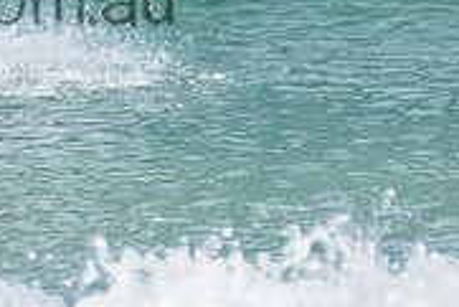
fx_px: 44902
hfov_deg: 0.6
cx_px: -144
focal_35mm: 3519
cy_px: -33
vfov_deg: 0.4
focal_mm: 800
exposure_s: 1/1600
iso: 1400
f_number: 11
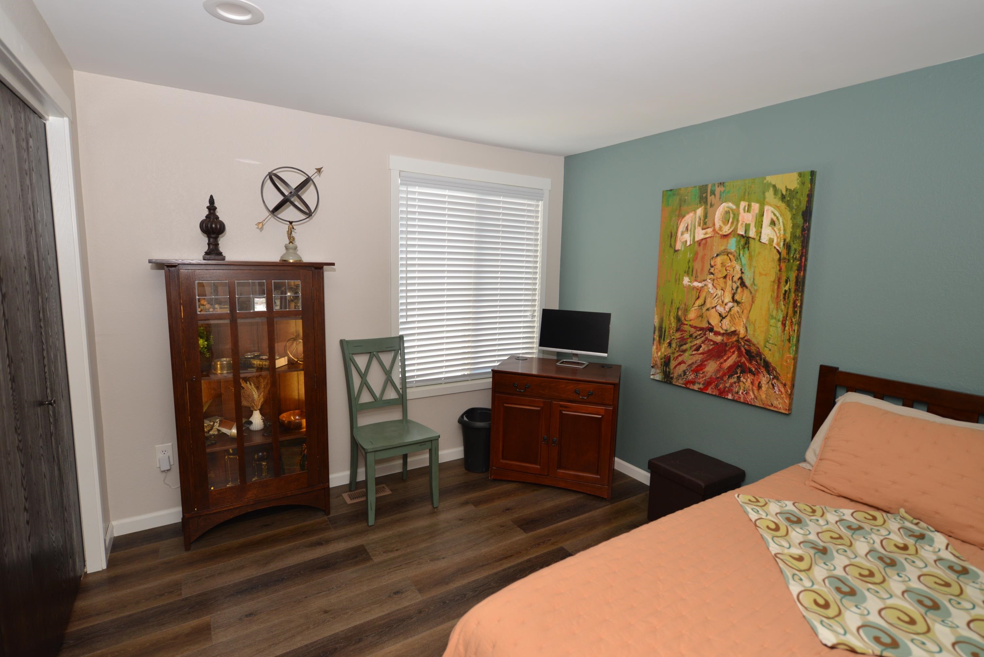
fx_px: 492
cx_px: 492
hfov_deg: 90.0
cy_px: 328
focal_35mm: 18
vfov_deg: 67.4
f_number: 4
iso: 450
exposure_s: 1/60
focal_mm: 18
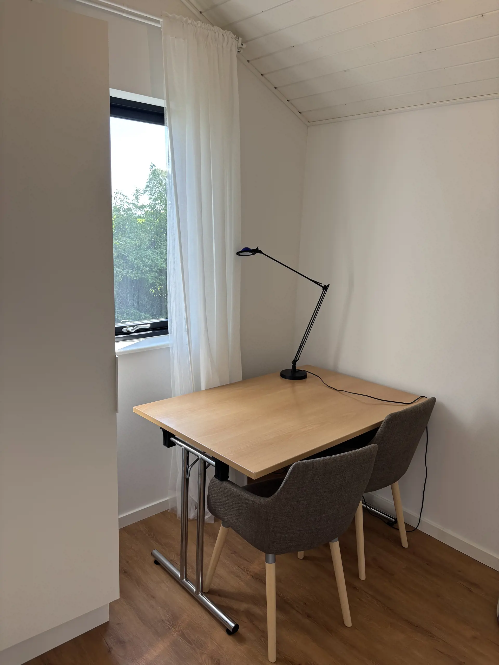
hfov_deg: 53.1
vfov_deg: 67.3
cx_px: 250
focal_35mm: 26
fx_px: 500
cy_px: 332
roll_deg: -2.4
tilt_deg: -13.3
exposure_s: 1/155
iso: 40
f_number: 1.6
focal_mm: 5.96
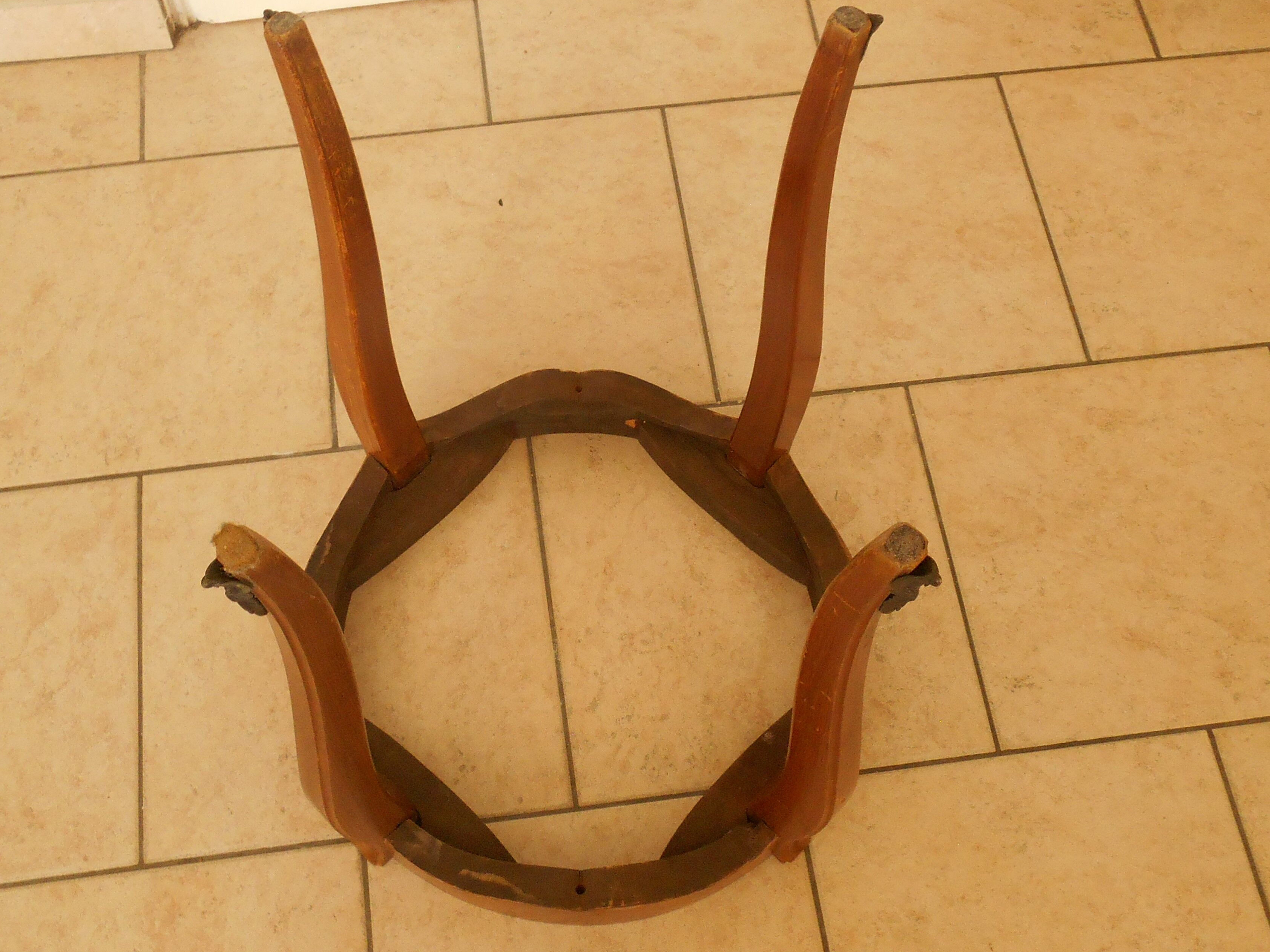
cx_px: 620
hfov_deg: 65.3
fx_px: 991
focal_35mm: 27
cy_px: 468
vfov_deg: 51.4
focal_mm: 4.7
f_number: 3.4
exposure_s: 1/30
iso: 250
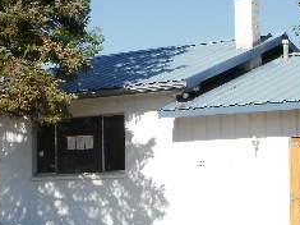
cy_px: 179
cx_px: 103
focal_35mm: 98
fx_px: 849
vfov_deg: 15.0
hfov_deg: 20.0
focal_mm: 6.3
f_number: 5.6
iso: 100
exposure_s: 1/400
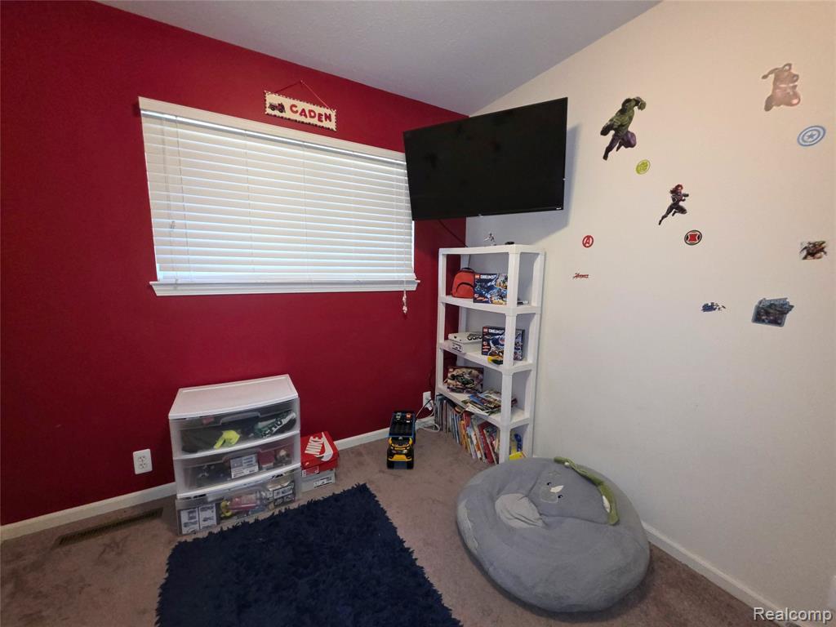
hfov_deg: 106.2
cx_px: 418
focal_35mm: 13
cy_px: 314
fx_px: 314
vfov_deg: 89.9
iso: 200
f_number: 1.9
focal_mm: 2.2
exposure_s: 1/60
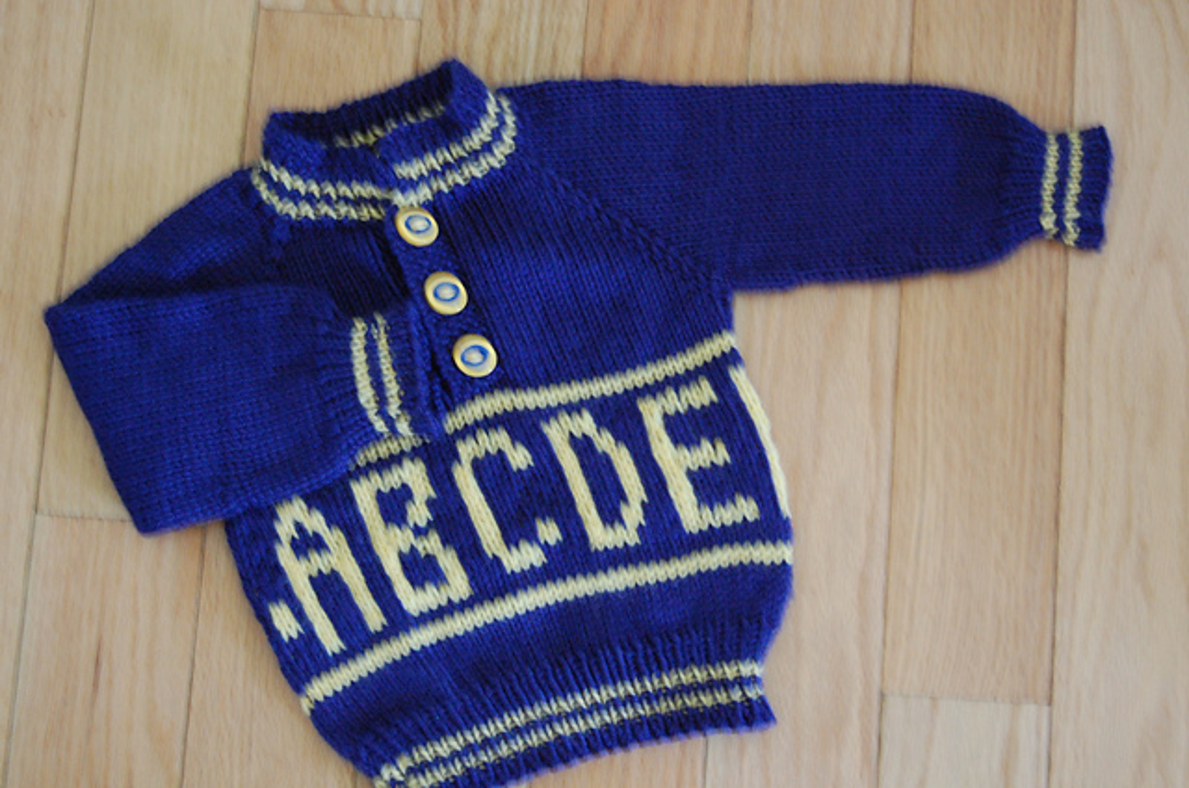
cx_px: 594
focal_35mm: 57
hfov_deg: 35.1
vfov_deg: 23.7
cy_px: 394
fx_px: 1879
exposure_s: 1/8
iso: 1400
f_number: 4.8
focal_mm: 38
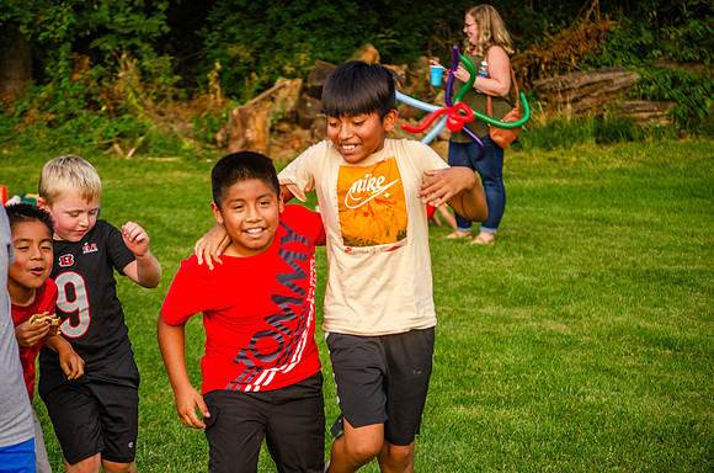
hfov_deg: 10.2
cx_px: 357
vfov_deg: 6.8
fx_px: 4007
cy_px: 236
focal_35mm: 202
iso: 220
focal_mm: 135
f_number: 5.6
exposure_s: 1/500
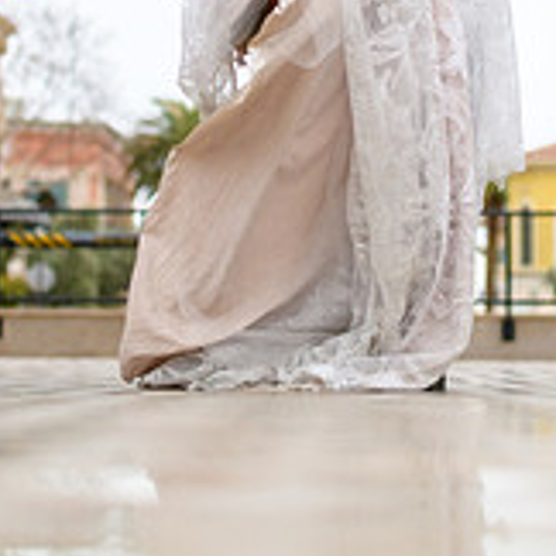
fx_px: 2998
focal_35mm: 165
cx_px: 426
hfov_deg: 10.6
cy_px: -154
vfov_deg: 10.4
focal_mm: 70
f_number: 2.8
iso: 400
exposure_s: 1/3200
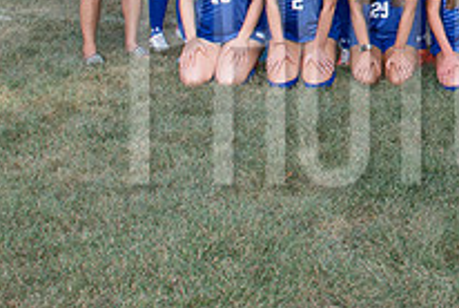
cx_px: 611
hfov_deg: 18.2
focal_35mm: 104
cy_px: -99
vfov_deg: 12.8
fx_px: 1328
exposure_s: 1/250
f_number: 8
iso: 400
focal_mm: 24
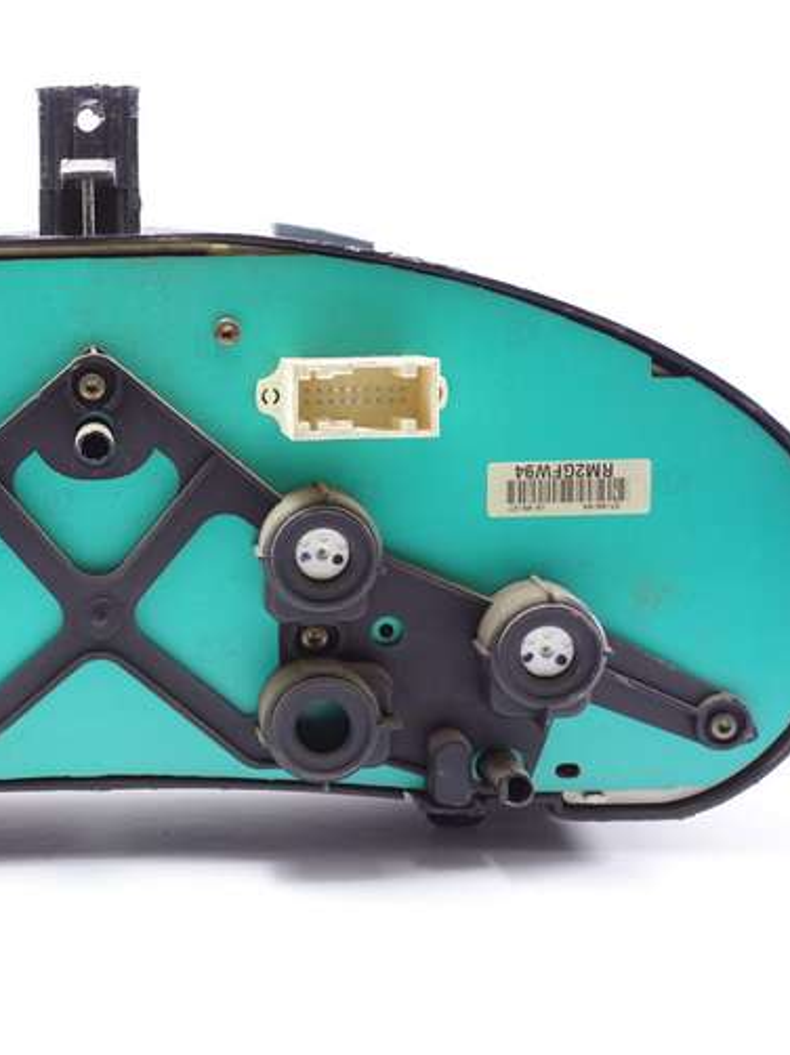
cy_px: 525
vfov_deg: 36.2
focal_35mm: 53
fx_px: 1614
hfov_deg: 26.6
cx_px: 90
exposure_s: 1/40
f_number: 2.8
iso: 320
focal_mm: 13.25
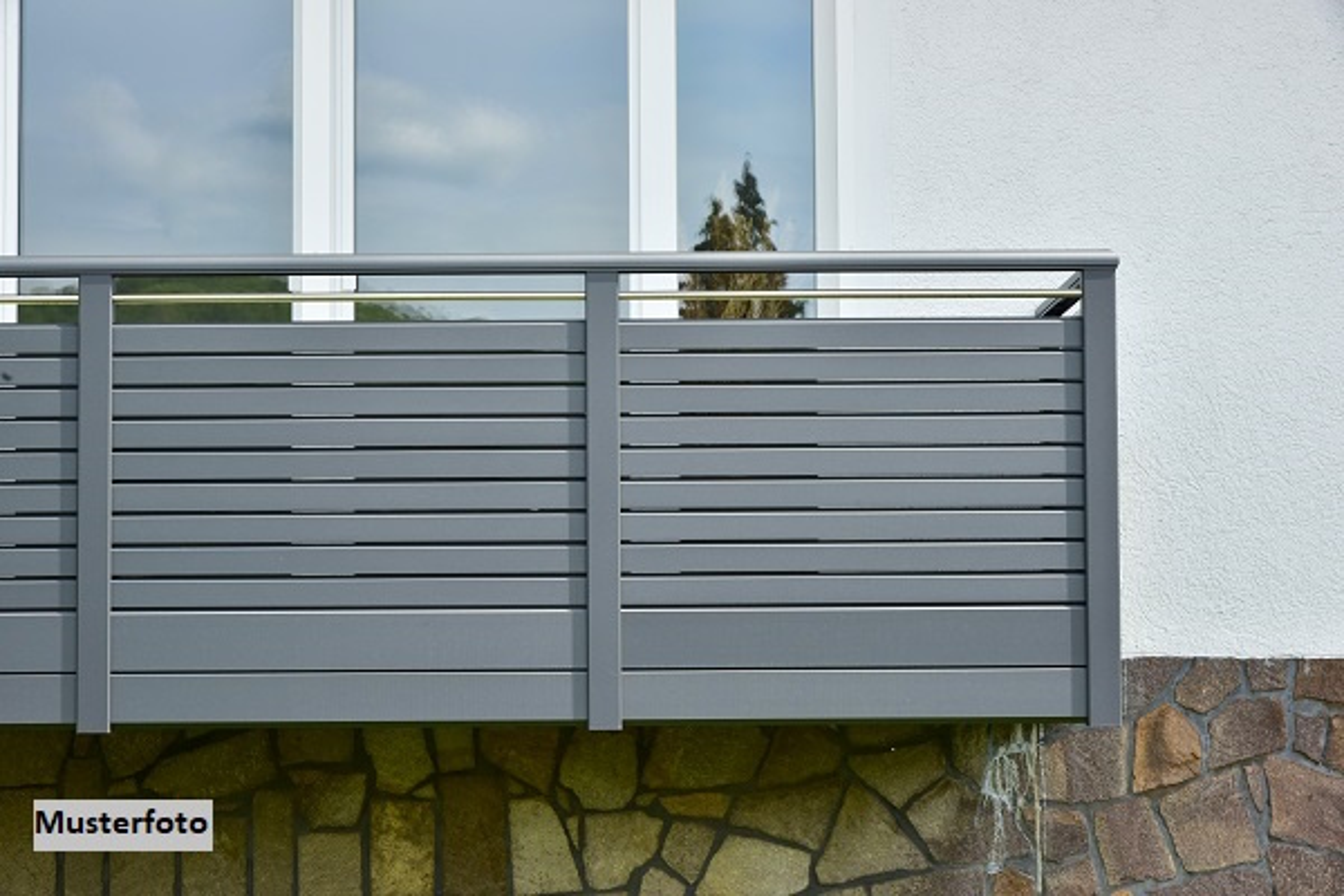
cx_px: 672
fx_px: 2800
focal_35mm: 75
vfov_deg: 18.2
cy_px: 448
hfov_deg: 27.0
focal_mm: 75
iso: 400
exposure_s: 1/200
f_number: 13
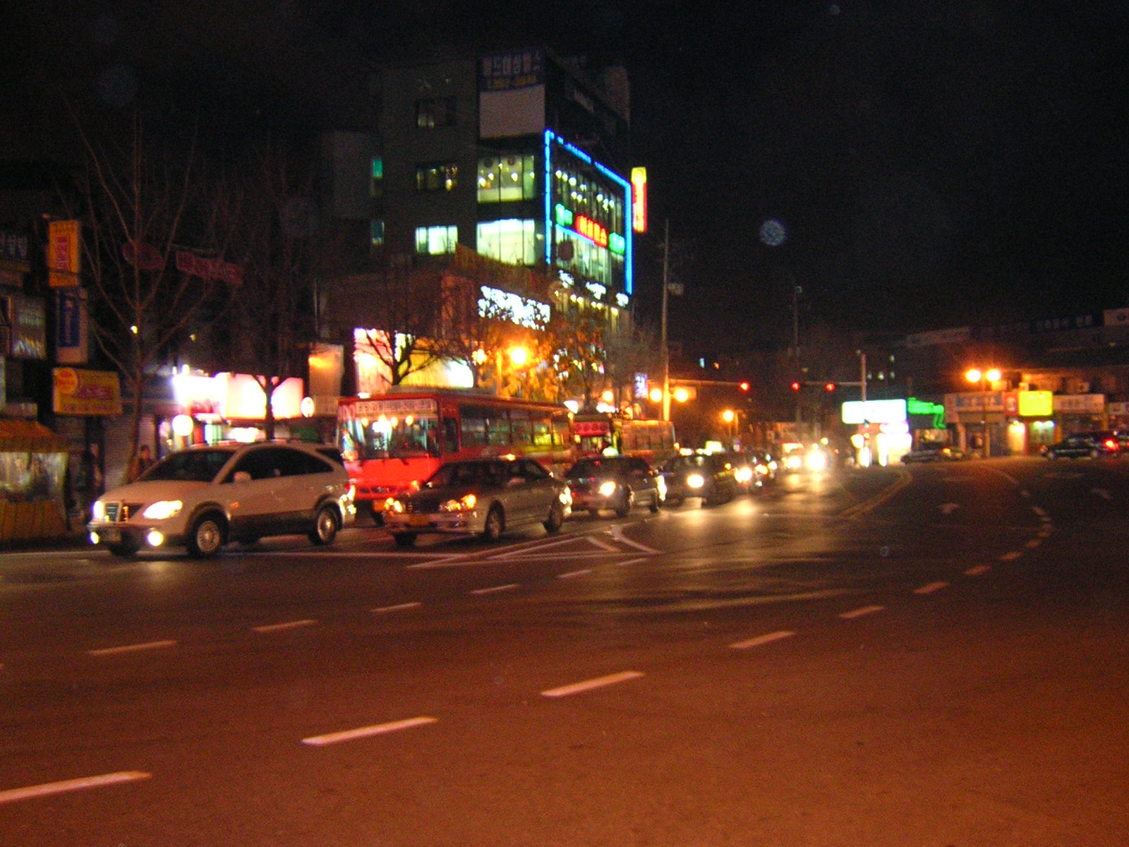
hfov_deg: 51.4
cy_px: 424
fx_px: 1174
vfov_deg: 39.7
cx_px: 564
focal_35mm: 36
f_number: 2.6
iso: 400
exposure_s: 1/11.2
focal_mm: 4.7
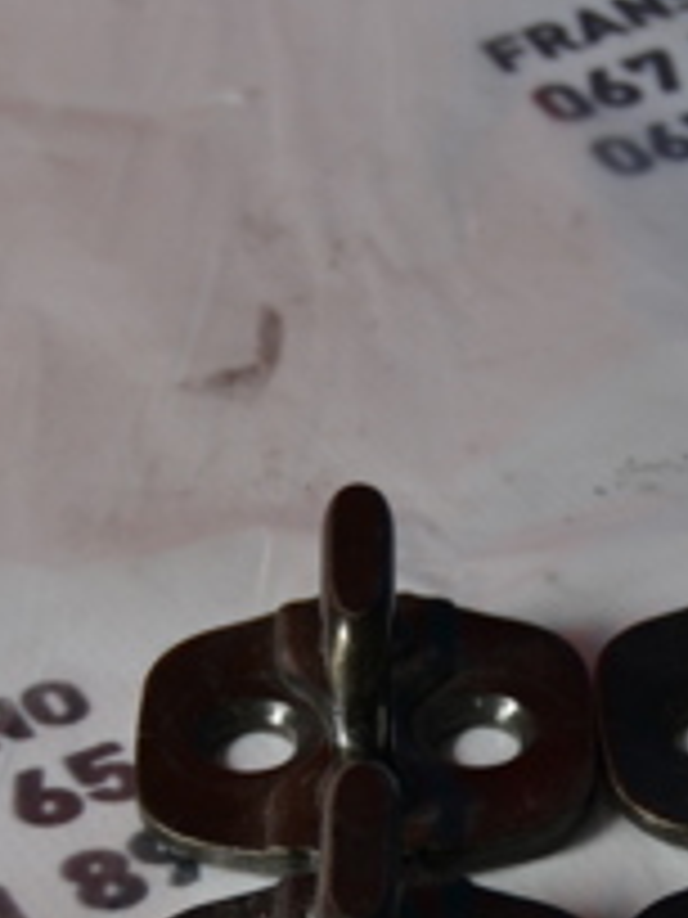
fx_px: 3724
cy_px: 801
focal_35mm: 141
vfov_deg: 13.9
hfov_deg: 10.5
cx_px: 558
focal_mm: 31
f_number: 4.2
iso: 900
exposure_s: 1/60
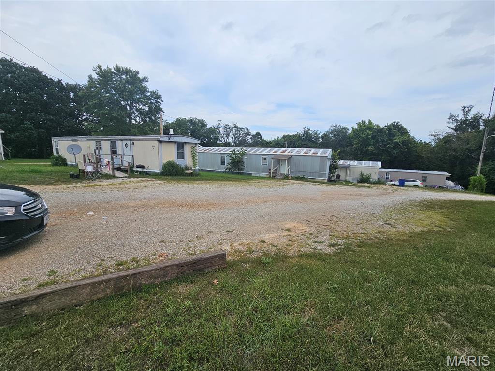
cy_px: 186
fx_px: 186
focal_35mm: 13
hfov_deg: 106.2
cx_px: 248
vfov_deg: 89.9
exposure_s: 1/2339
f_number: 2.2
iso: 50
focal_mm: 2.2
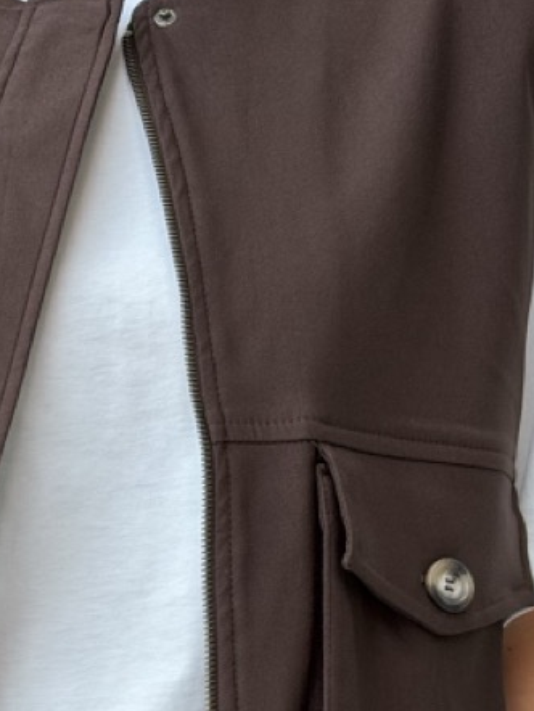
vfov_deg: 14.1
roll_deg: -1.4
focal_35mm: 139
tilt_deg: -1.2
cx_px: 97
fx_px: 2856
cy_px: 621
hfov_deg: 10.6
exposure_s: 1/60
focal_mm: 6.76
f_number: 1.78
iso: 250
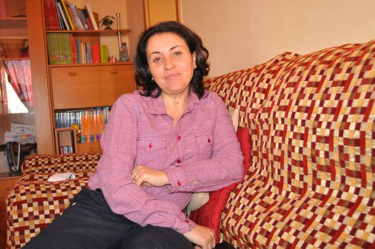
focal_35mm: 39
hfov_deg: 49.6
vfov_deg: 34.1
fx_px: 406
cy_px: 124
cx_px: 188
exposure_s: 1/60
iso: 800
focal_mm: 26
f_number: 4.2
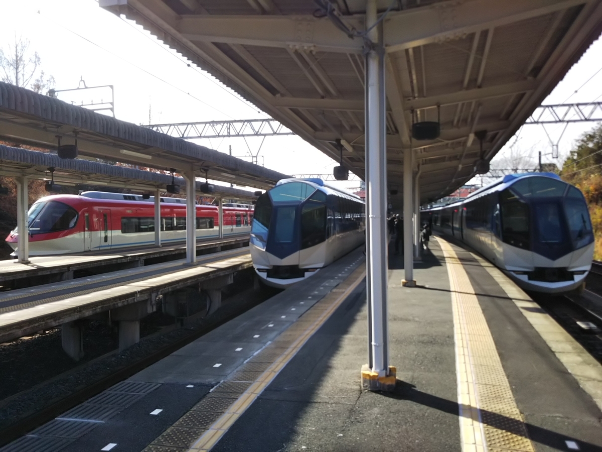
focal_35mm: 30
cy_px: 226
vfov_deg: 46.8
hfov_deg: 60.0
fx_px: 522
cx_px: 301
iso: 20
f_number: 2.2
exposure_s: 1/486
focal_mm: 4
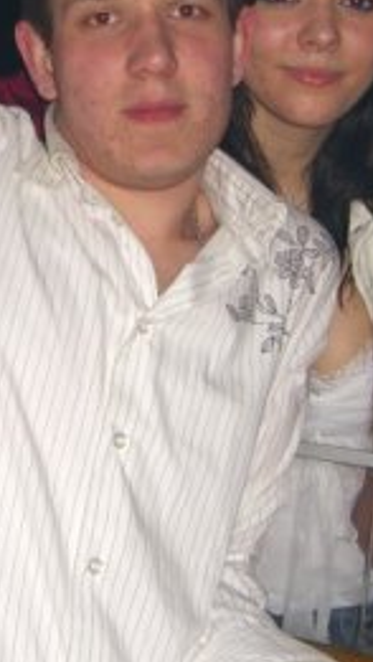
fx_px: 1669
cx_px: 145
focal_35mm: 95
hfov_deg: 12.7
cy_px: 226
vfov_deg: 22.4
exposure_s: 1/60
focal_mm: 7.9
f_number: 2.8
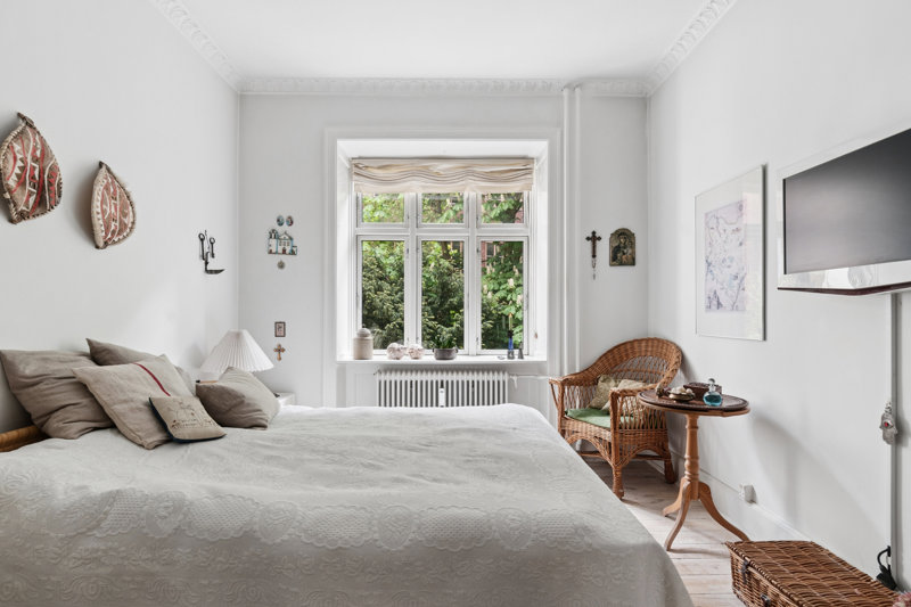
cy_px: 304
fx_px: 455
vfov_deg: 67.4
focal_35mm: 18
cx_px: 456
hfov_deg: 90.0
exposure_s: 1/6
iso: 200
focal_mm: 12
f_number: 10
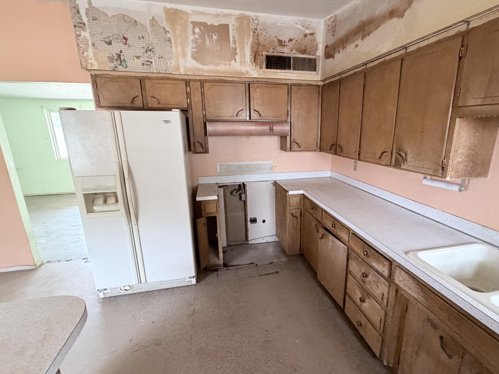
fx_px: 259
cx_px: 278
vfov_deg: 71.5
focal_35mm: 18
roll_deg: -0.2
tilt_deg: -15.0
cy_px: 199
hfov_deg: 87.4
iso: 500
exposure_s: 1/60
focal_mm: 2.22
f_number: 2.2
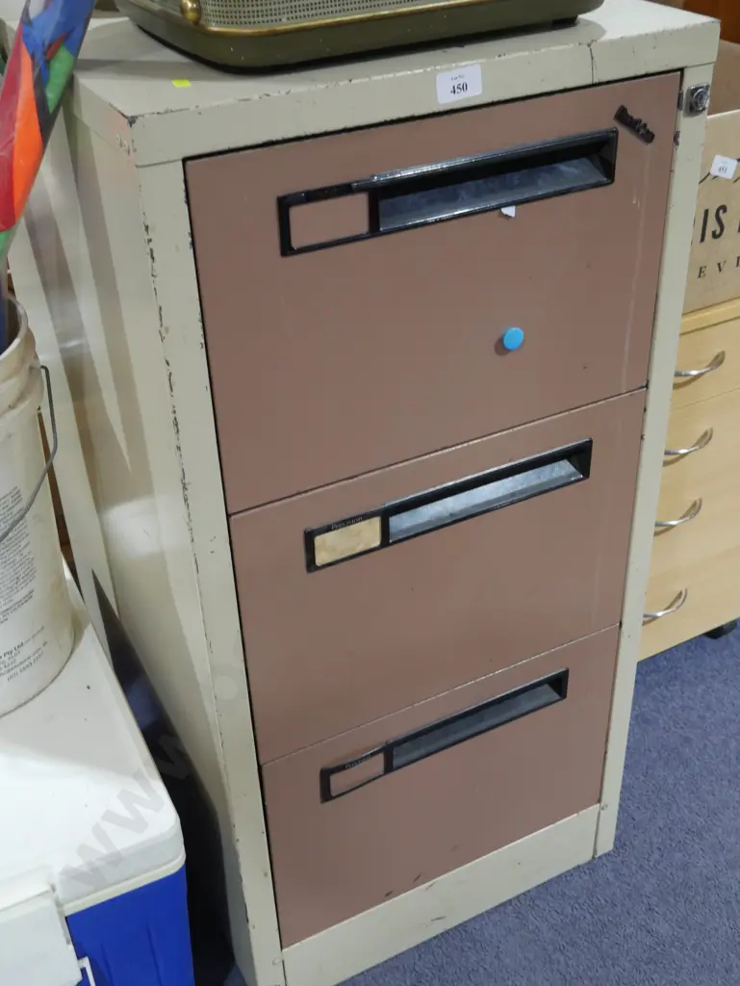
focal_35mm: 40
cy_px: 493
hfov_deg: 36.0
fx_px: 1139
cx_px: 370
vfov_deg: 46.8
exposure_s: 1/60
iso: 1250
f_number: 4.5
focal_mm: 20
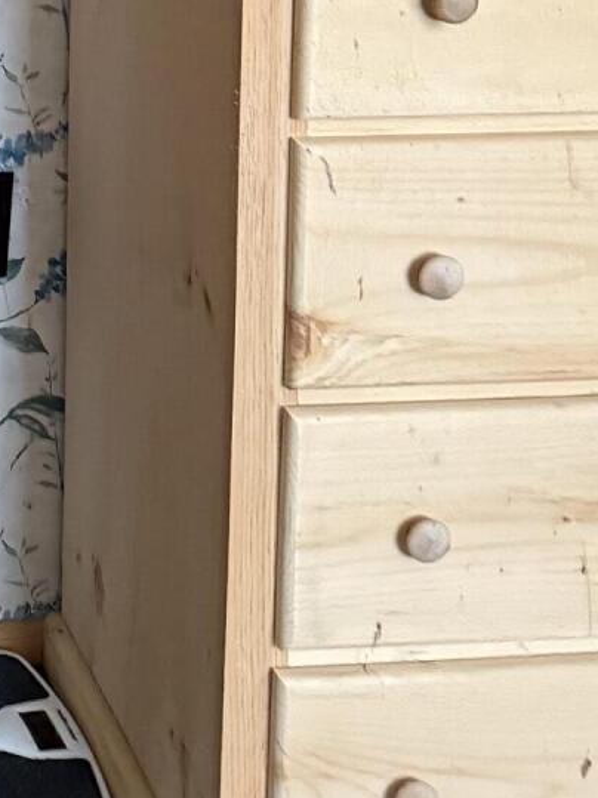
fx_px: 2051
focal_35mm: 89
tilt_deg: -6.8
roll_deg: +0.0
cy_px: -299
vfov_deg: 19.8
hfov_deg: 15.1
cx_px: -351
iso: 800
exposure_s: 1/58
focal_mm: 6.76
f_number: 1.78
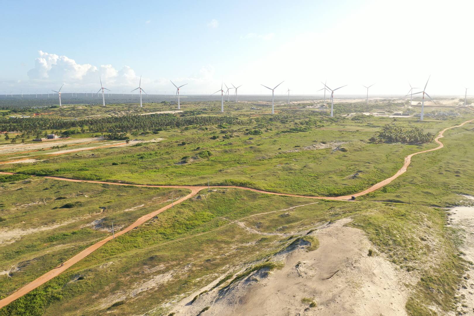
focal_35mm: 28
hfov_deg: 65.5
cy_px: 158
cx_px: 237
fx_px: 369
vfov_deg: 46.4
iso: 100
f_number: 5
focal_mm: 10.26
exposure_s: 1/320
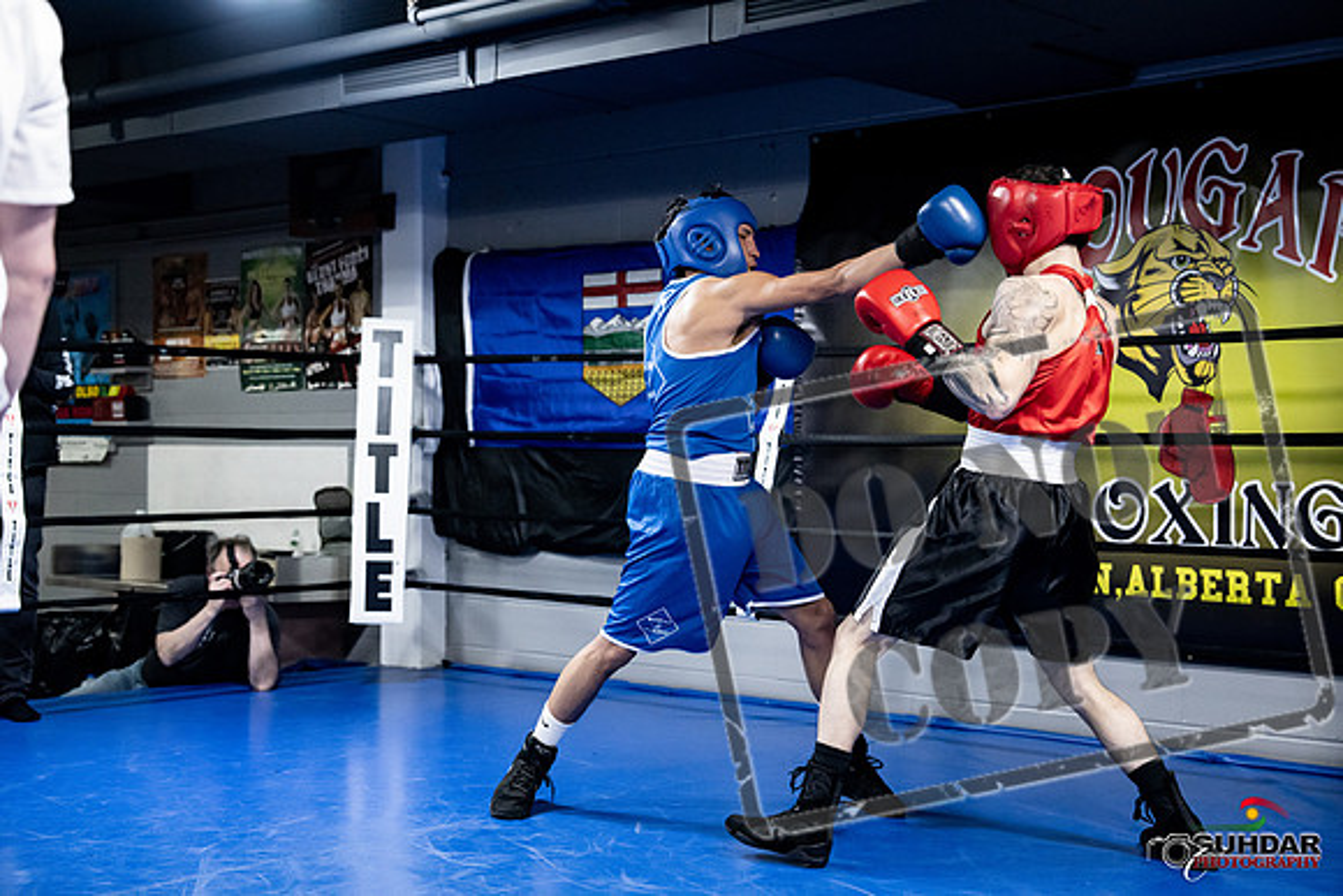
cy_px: 448
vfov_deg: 26.5
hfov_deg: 38.9
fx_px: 1903
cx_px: 672
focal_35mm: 51
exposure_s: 1/1000
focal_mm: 51
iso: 8000
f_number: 2.8
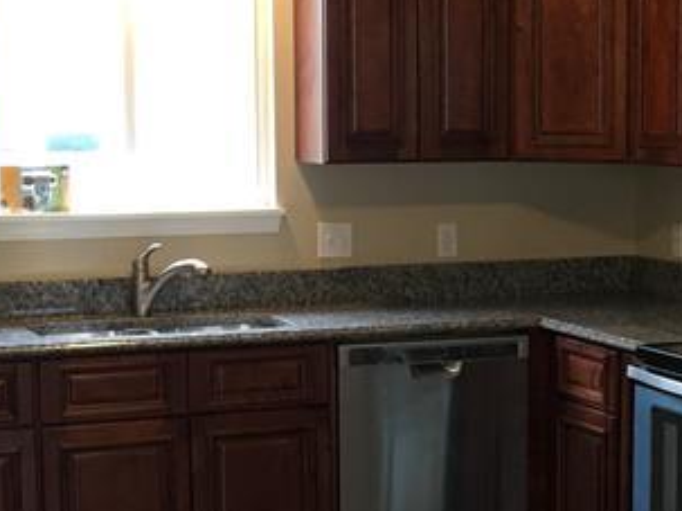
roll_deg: -0.1
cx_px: 513
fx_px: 1930
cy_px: 347
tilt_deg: -5.9
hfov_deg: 19.9
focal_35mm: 98
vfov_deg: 15.0
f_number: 2.2
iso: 40
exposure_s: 1/15
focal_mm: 4.15
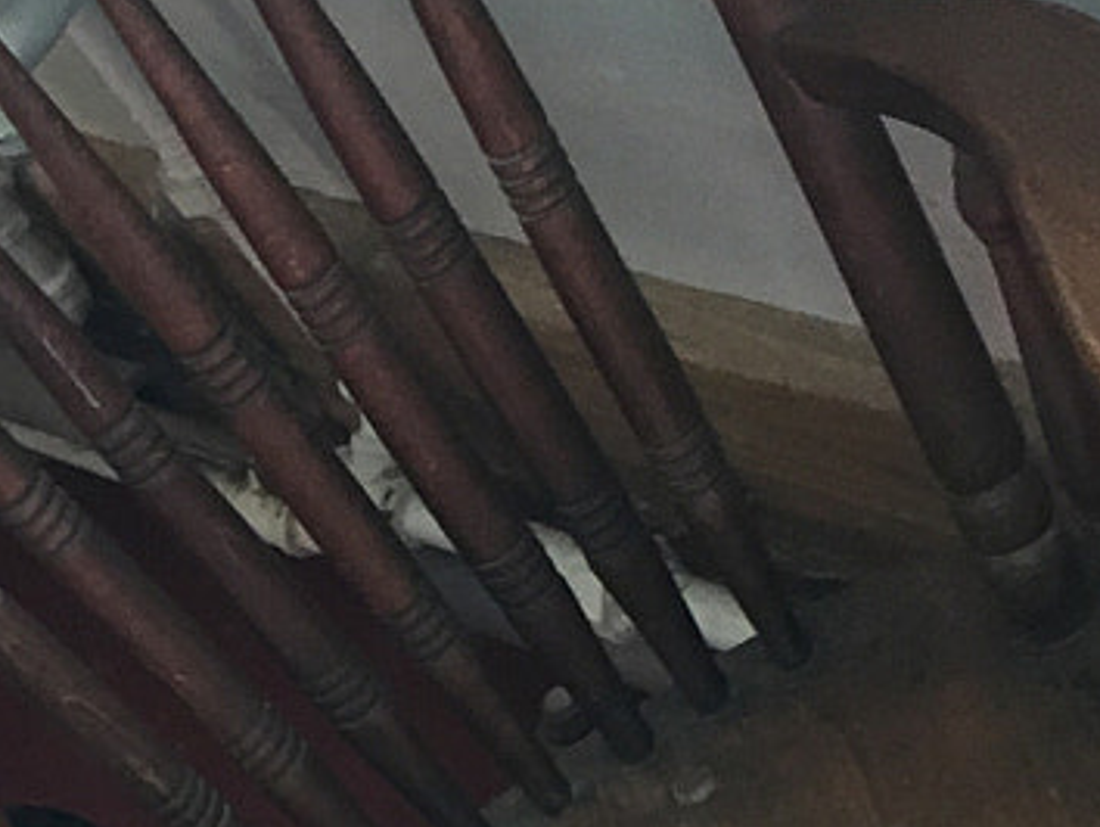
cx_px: -28
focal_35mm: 131
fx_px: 4166
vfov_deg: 11.0
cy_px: 1181
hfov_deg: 14.8
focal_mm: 4.15
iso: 80
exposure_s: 1/30
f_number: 2.2
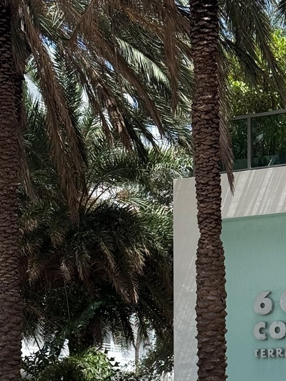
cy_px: 414
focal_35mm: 123
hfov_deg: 11.8
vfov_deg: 15.6
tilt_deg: +2.7
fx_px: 1355
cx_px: 331
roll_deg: +0.6
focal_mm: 6.76
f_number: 1.78
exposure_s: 1/3378
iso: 64
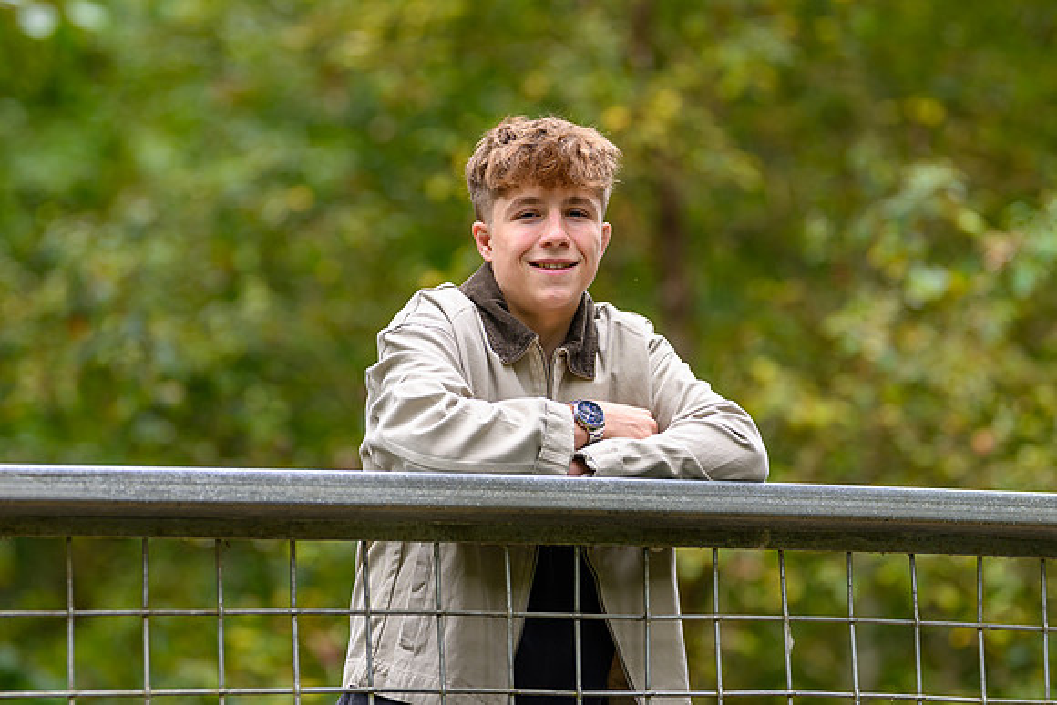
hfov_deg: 11.4
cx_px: 494
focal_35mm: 180
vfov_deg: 7.6
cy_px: 360
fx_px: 5299
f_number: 1.8
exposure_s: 1/200
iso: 160
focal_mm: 135
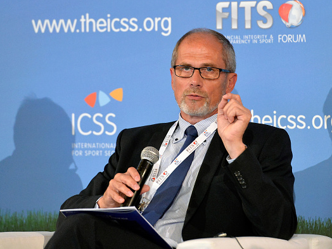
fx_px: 2091
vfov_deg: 6.8
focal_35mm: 218
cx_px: 175
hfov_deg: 9.1
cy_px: 124
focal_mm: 200
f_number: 3.5
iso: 4000
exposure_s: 1/160
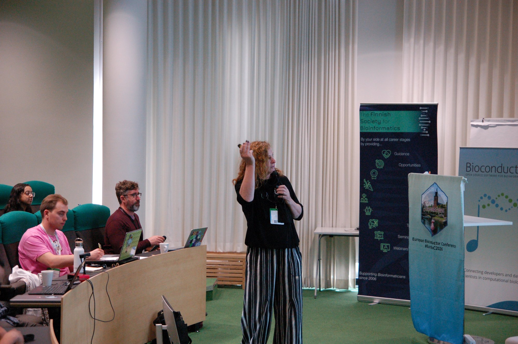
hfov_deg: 27.0
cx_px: 259
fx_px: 1078
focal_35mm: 75
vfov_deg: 18.2
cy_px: 172
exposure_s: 1/125
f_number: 3.5
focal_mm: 50
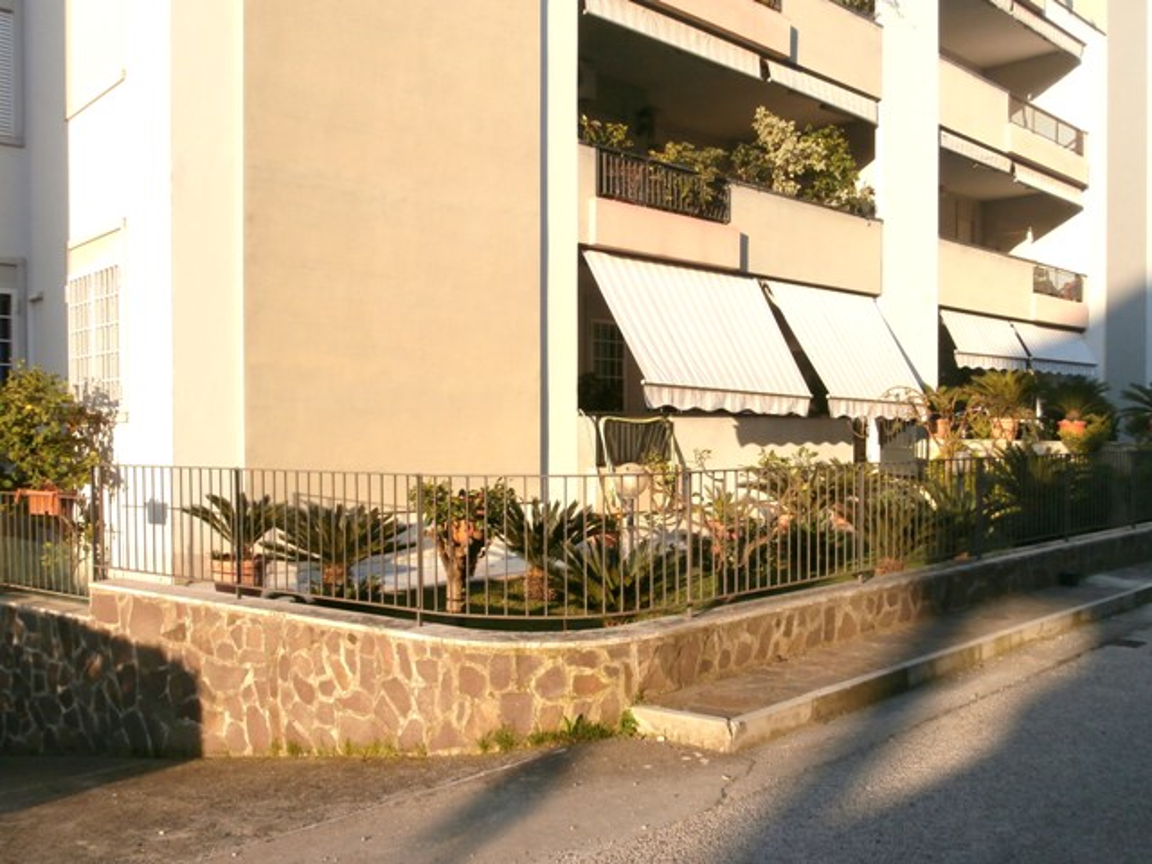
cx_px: 576
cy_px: 432
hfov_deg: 60.0
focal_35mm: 30
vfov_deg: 46.8
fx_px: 998
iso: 100
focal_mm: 5.36
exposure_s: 1/400
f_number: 3.5
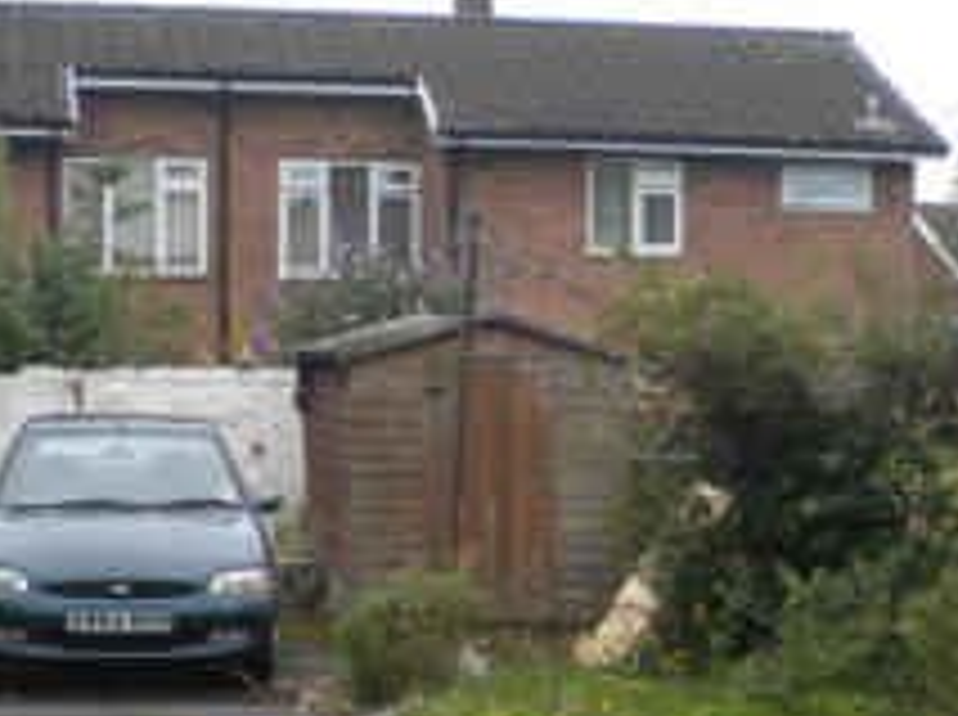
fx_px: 2652
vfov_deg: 15.3
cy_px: 543
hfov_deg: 20.4
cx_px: 654
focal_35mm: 96
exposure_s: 1/147
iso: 80
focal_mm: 6.3
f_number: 4.6
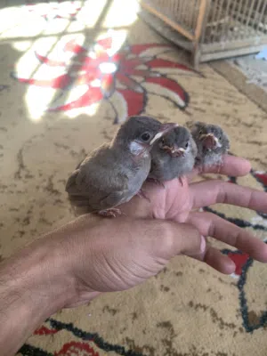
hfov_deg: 53.1
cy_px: 178
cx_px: 134
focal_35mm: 26
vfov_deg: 67.3
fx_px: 267
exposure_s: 1/121
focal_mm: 4.25
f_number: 1.8
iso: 80
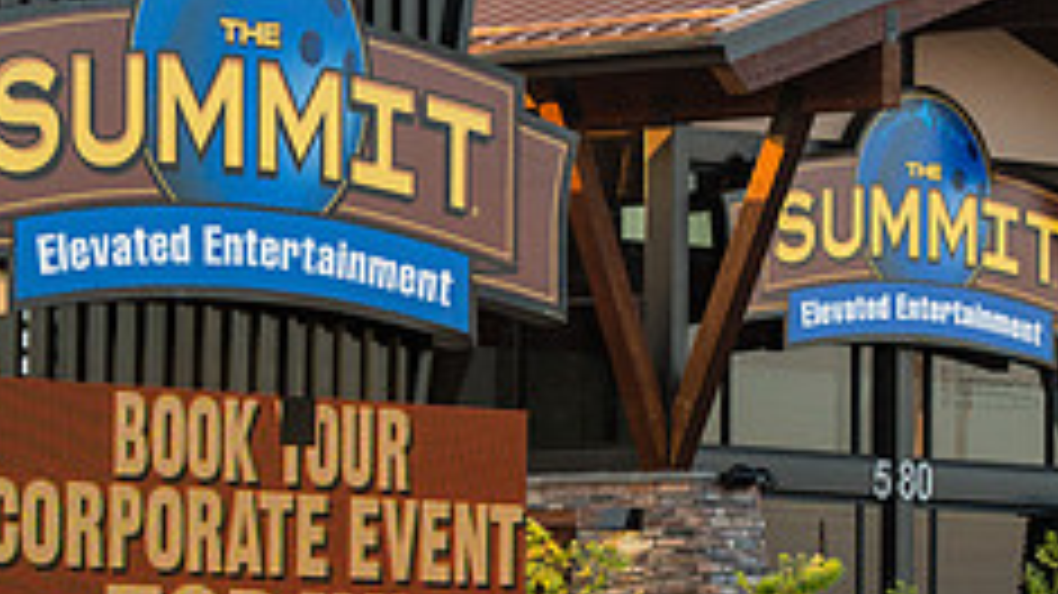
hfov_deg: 7.4
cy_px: 428
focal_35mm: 291
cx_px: 346
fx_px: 8161
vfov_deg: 4.2
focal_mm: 95
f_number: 5
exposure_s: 1/500
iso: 800
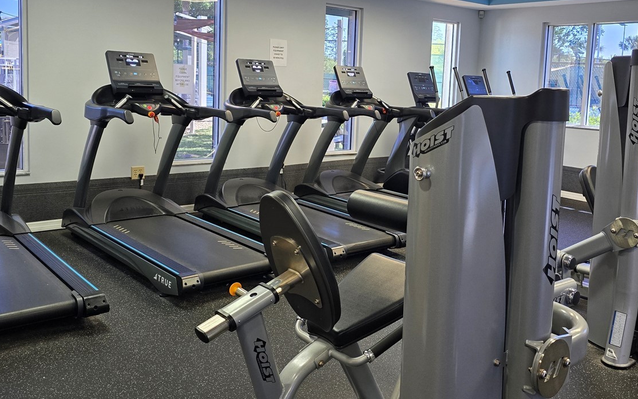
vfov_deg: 36.1
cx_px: 348
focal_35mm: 35
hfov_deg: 55.2
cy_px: 149
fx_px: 609
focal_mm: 6.3
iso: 160
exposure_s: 1/120
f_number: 1.7
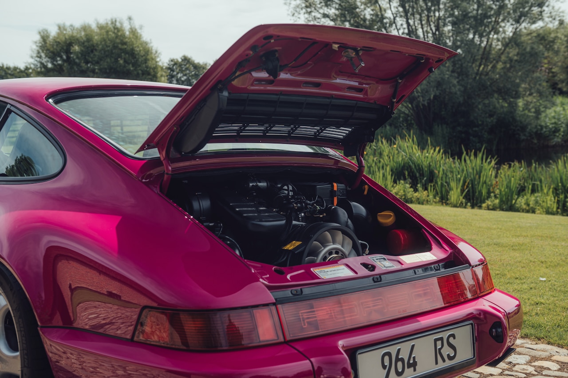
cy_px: 189
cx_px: 284
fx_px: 757
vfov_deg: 28.0
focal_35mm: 48
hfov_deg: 41.1
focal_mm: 48
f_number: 5.6
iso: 100
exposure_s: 1/100
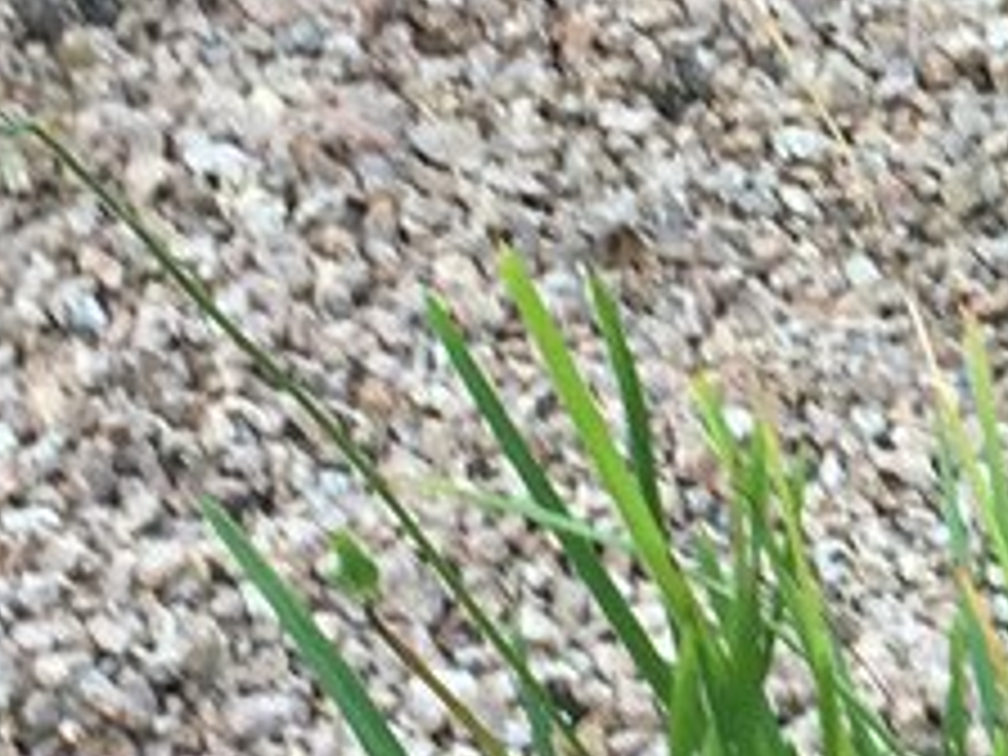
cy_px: 675
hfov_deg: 9.3
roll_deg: +1.8
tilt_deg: -23.4
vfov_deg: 7.2
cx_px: 1498
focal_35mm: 207
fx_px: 6028
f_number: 2.2
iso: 25
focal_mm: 4.15
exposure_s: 1/60
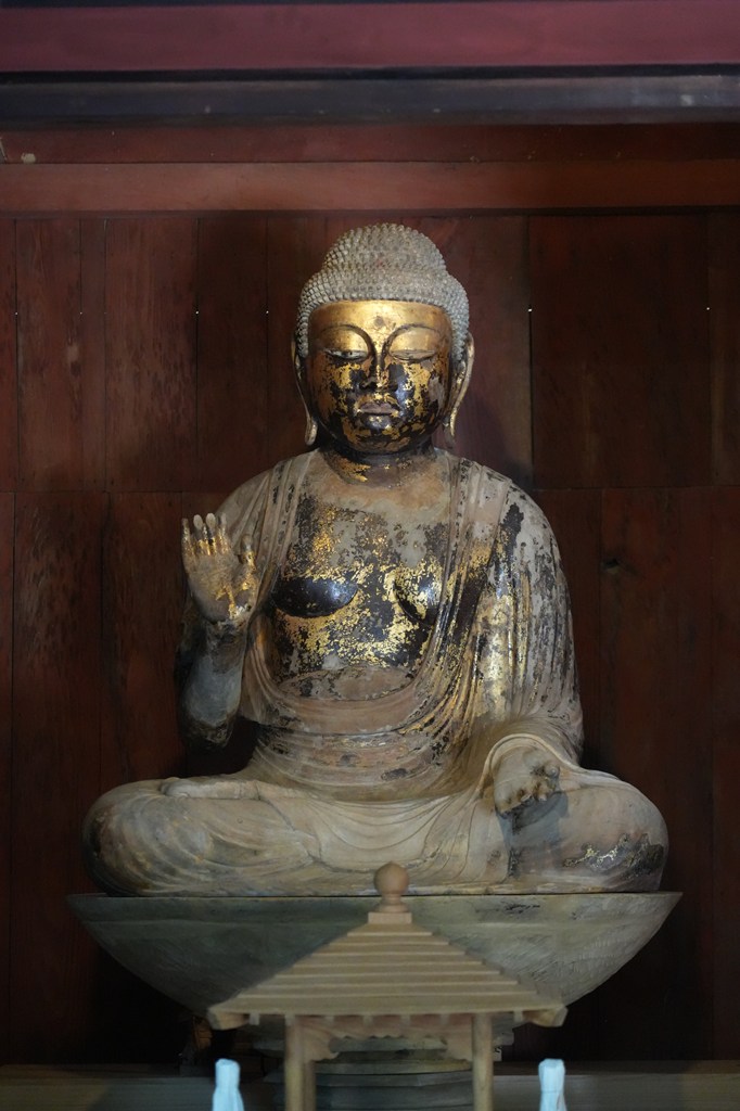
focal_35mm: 102
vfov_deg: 20.0
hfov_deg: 13.4
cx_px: 370
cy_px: 556
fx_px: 3147
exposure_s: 1/160
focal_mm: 102
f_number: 4
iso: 12800
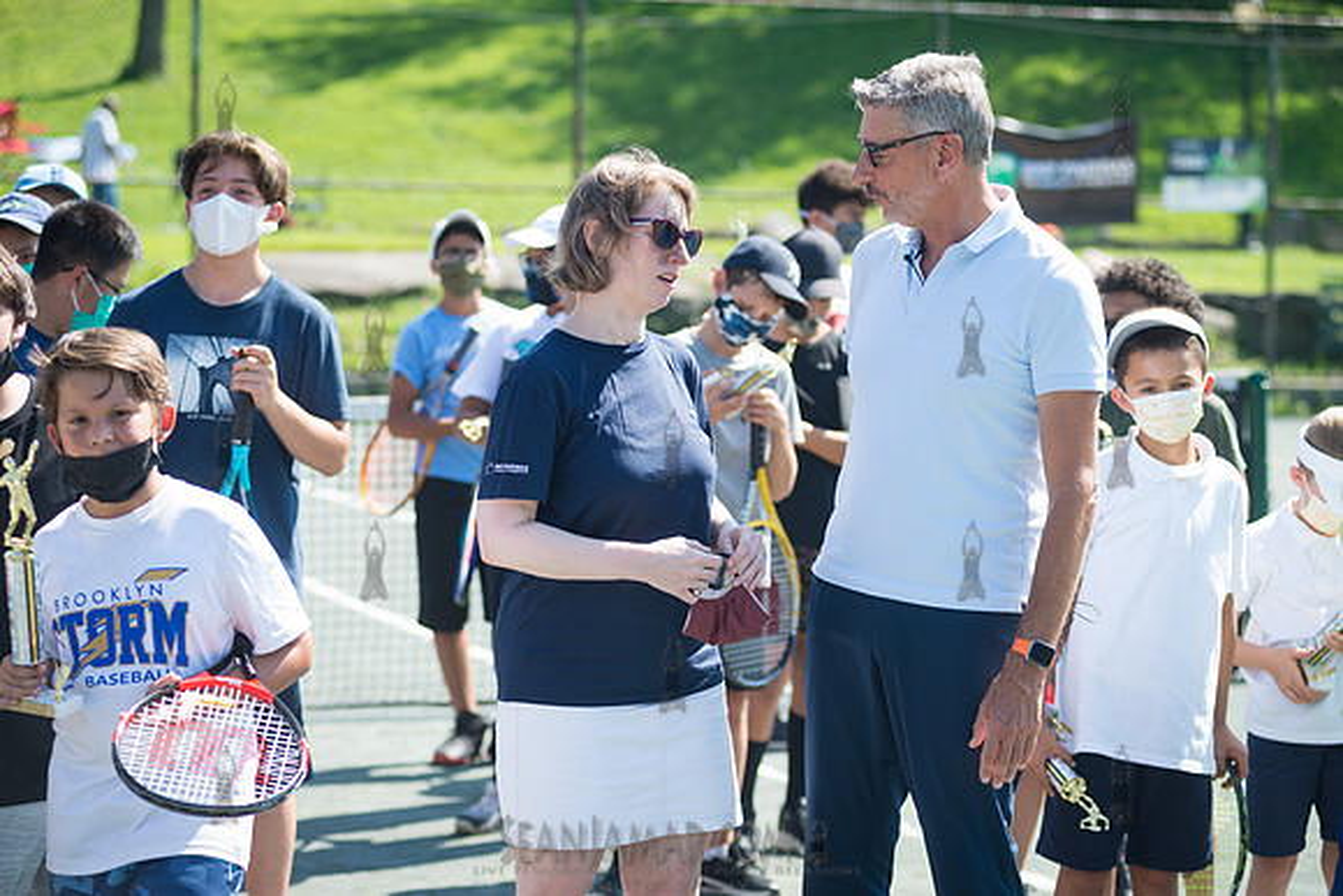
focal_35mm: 105
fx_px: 3918
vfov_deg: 13.0
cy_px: 448
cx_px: 672
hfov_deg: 19.5
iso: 125
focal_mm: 105
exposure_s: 1/400
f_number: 4.5
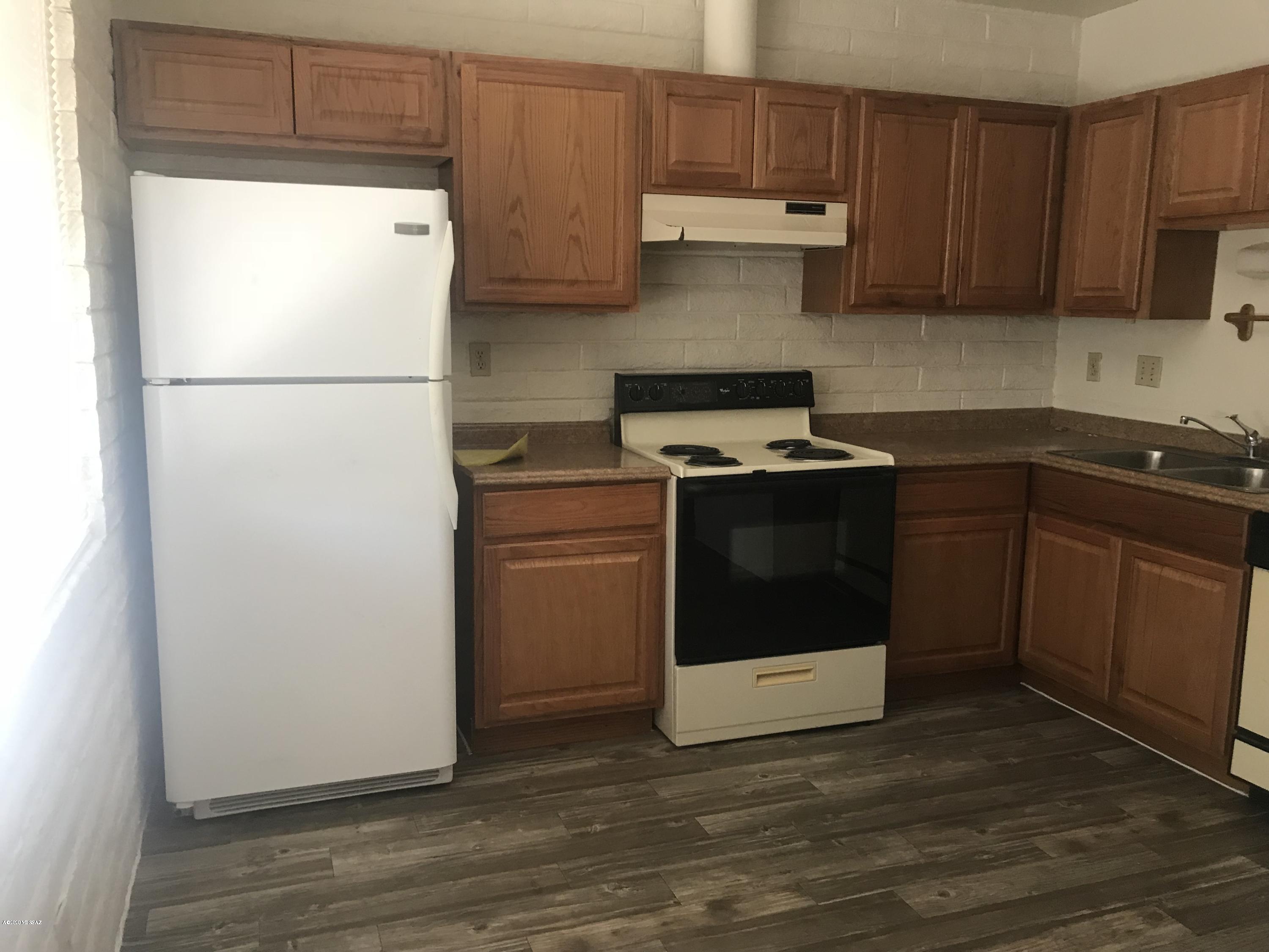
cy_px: 476
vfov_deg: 49.7
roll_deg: -0.8
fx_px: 1026
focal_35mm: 28
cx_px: 634
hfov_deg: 63.4
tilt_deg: -9.6
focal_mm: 3.99
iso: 50
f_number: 1.8
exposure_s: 1/15
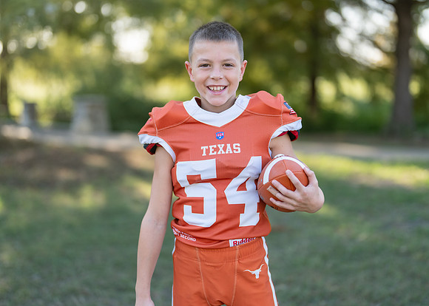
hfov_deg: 33.5
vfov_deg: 24.2
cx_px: 220
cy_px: 143
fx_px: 713
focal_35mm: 59
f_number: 1.2
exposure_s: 1/1250
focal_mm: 50
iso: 100
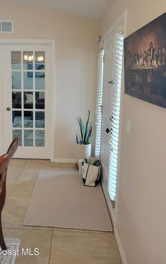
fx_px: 239
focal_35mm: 33
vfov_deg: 57.7
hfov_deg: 38.0
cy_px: 108
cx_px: 57
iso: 200
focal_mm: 5.4
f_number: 1.8
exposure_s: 1/60
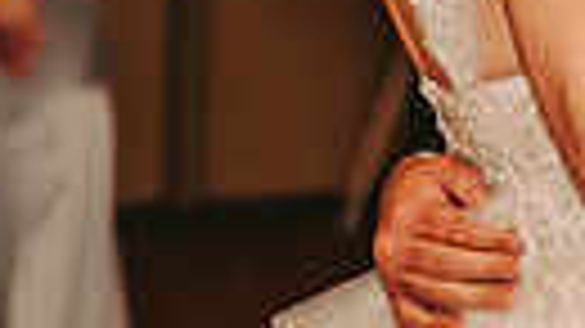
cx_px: 774
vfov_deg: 3.4
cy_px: -240
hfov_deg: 6.1
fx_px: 5442
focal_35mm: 351
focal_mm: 75
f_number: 2.8
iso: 500
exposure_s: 1/60
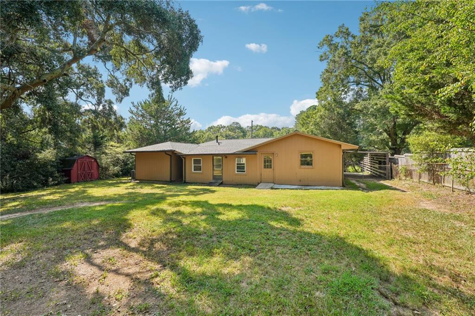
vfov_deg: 81.1
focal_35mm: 14
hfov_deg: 104.3
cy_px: 158
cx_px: 238
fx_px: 185
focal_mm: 14
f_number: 8
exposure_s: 1/125
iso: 100
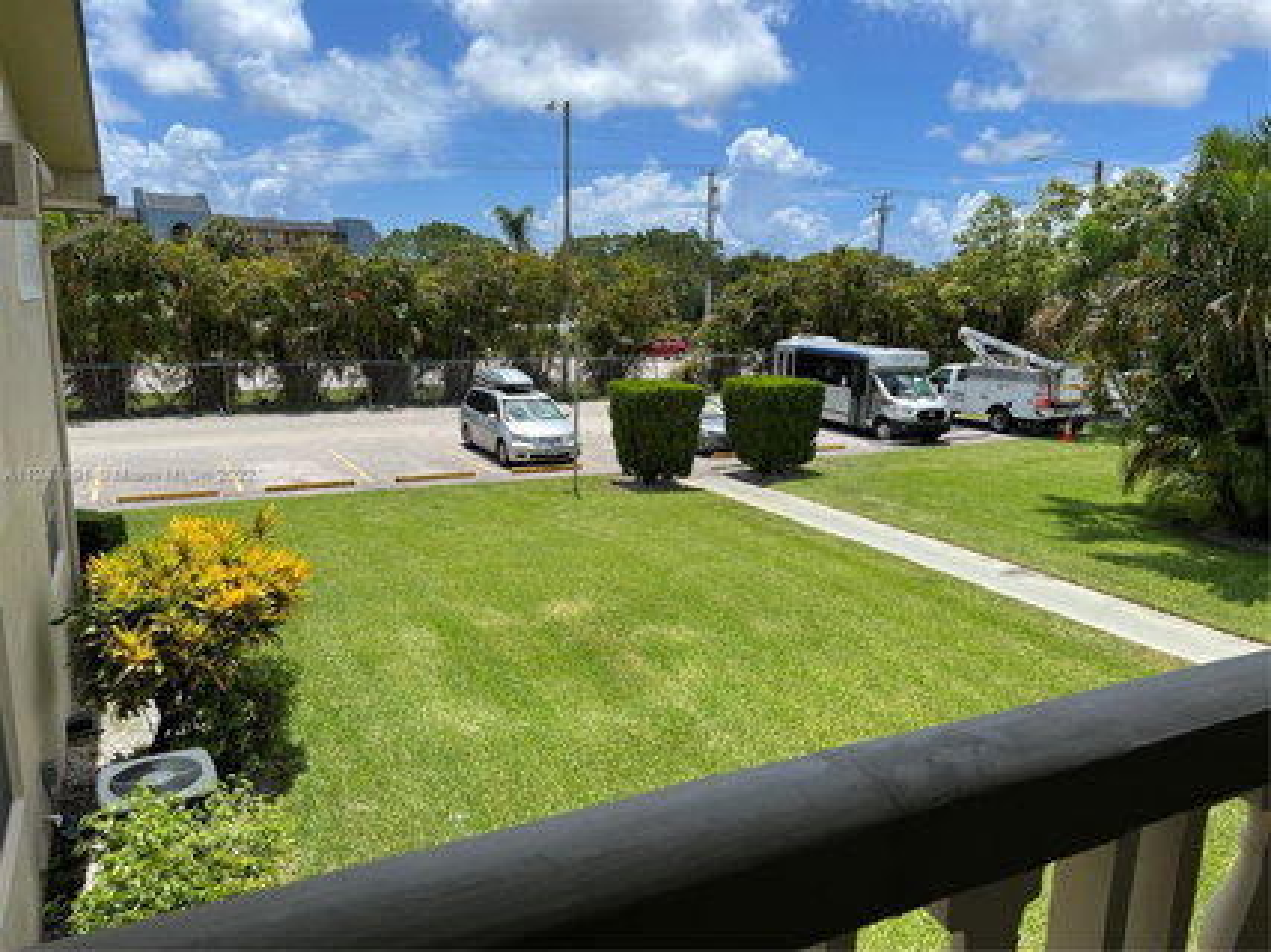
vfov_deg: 53.0
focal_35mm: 26
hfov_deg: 67.3
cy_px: 476
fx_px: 954
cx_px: 636
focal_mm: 5.7
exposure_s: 1/3968
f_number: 1.5
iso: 50
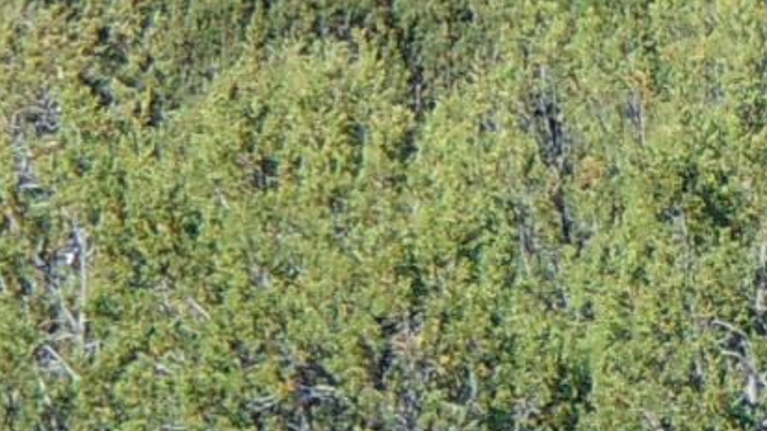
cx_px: 667
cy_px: 305
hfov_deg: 1.7
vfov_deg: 0.9
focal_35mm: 1299
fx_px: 26410
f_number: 4
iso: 80
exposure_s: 1/500
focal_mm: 29.5
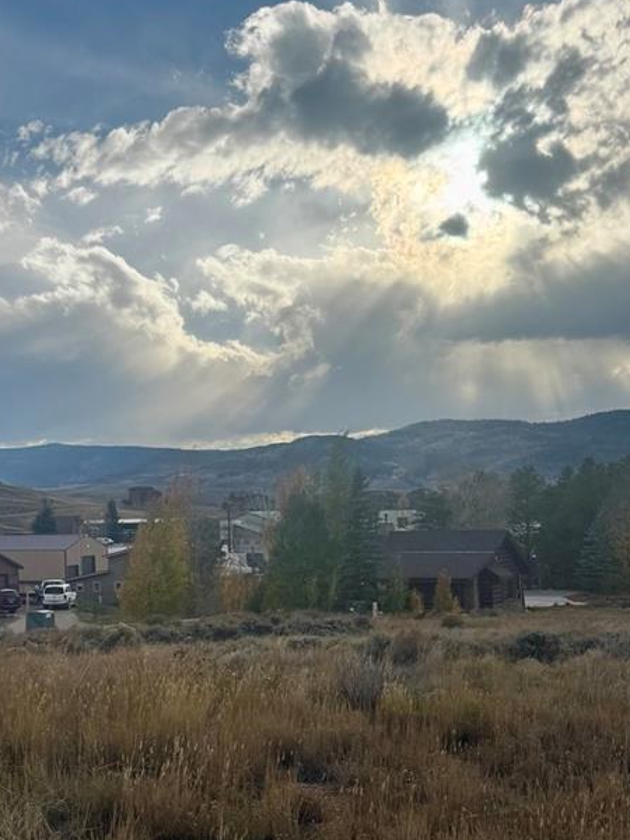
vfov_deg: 38.9
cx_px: 329
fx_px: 1165
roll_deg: +1.5
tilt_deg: -5.5
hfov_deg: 30.3
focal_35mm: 48
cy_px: 598
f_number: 1.78
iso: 80
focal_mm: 6.76
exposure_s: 1/9009
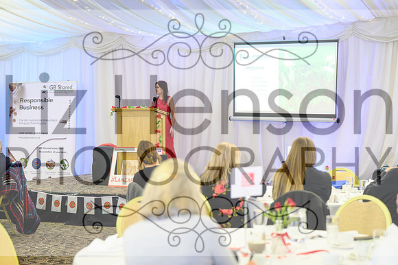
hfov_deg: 28.2
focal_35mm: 72
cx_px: 199
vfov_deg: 19.0
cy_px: 132
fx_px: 792
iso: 12800
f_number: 3.2
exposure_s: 1/200
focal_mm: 70
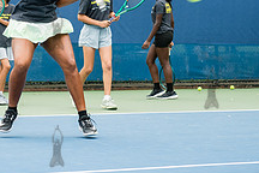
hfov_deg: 11.6
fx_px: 1273
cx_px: 44
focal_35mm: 177
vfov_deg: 7.8
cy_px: 71
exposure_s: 1/500
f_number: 4.5
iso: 400
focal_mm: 56
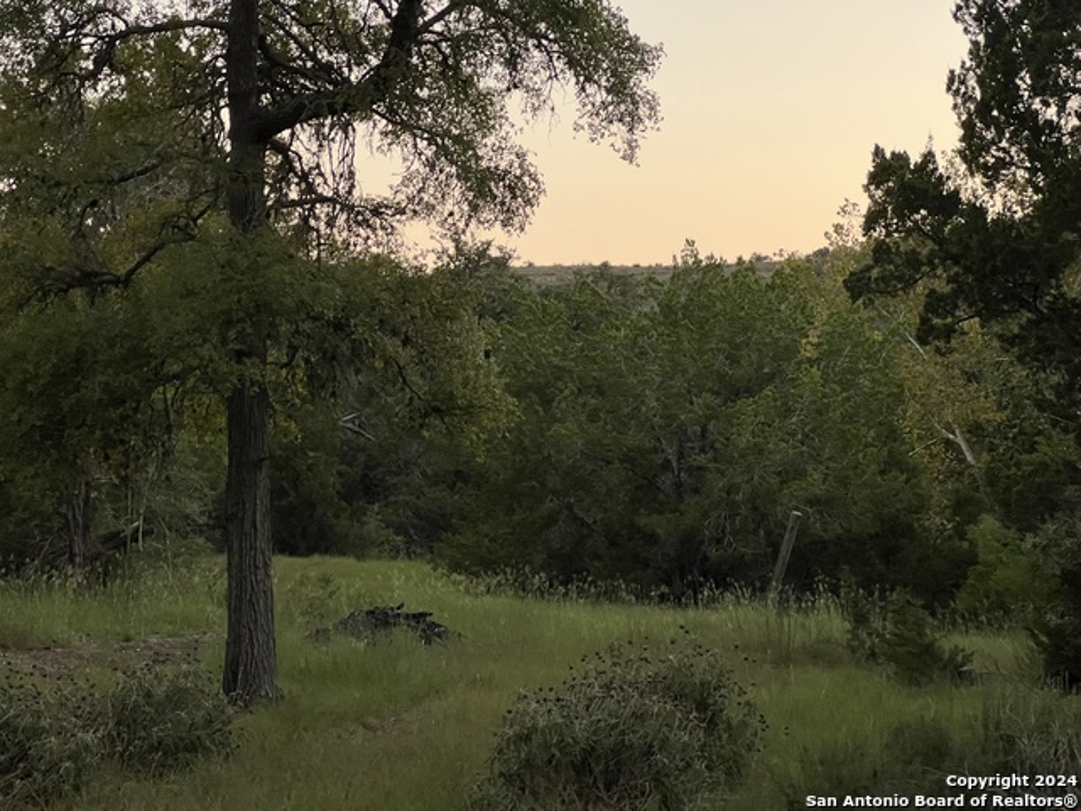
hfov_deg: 25.3
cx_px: 540
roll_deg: +1.8
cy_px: 406
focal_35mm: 77
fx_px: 2405
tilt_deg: +1.5
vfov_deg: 19.1
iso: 160
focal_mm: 9
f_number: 2.8
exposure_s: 1/99
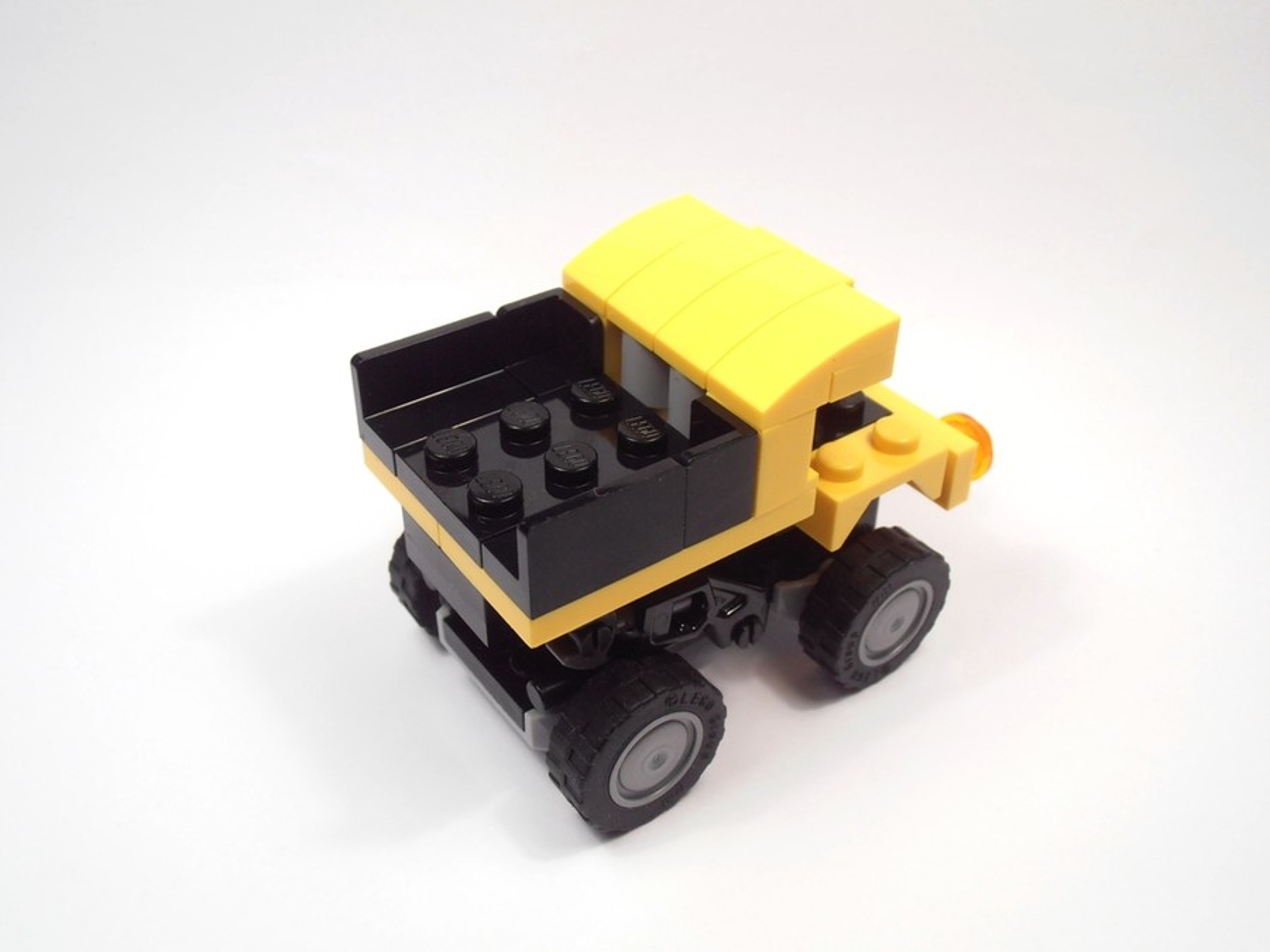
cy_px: 476
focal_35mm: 37
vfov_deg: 38.7
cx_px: 635
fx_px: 1357
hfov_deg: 50.1
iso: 80
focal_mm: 6.61
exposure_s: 1/80
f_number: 3.9
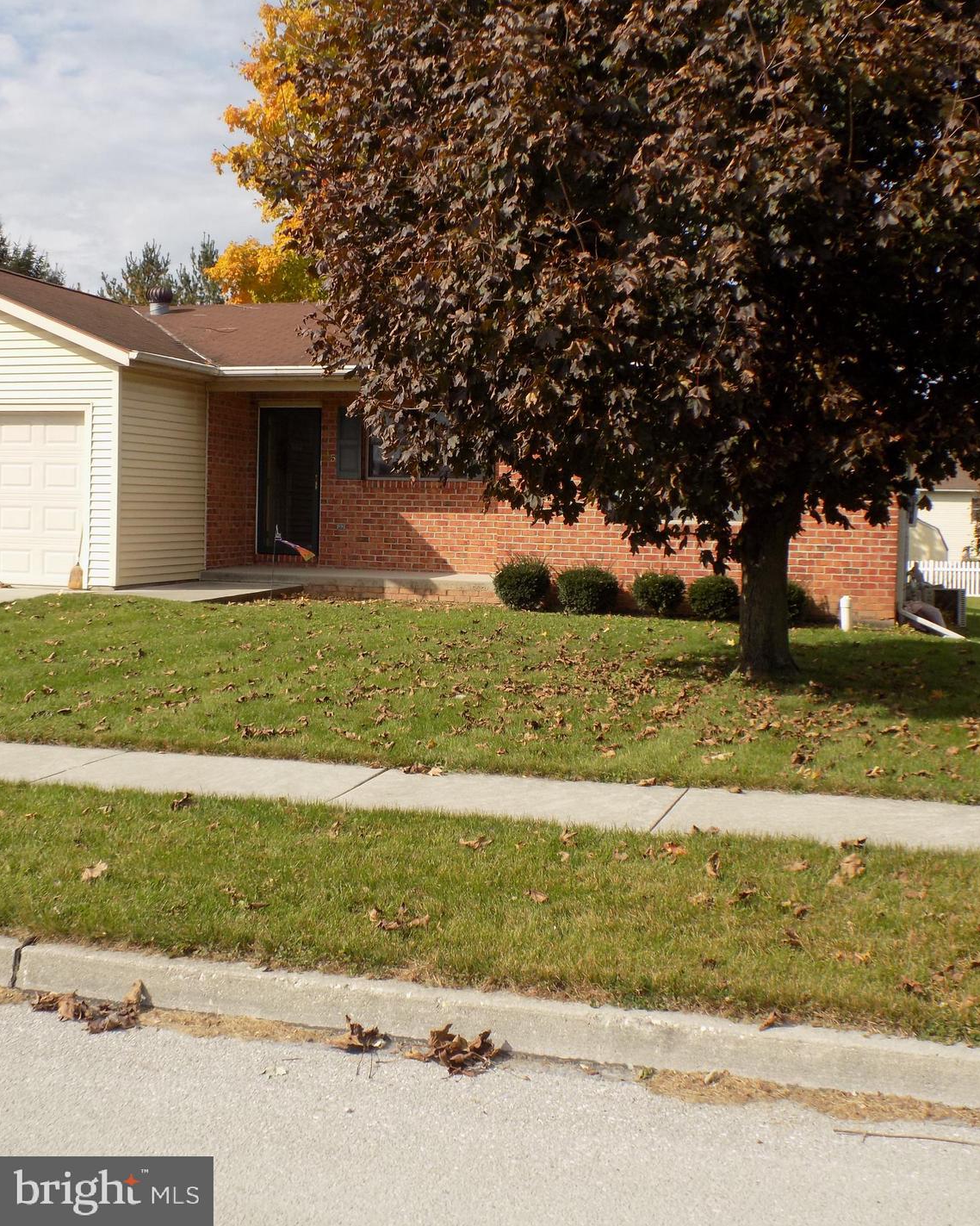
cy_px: 565
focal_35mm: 39
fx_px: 1414
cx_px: 495
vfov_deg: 46.8
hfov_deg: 38.2
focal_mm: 6.6
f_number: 3.5
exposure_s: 1/800
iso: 80
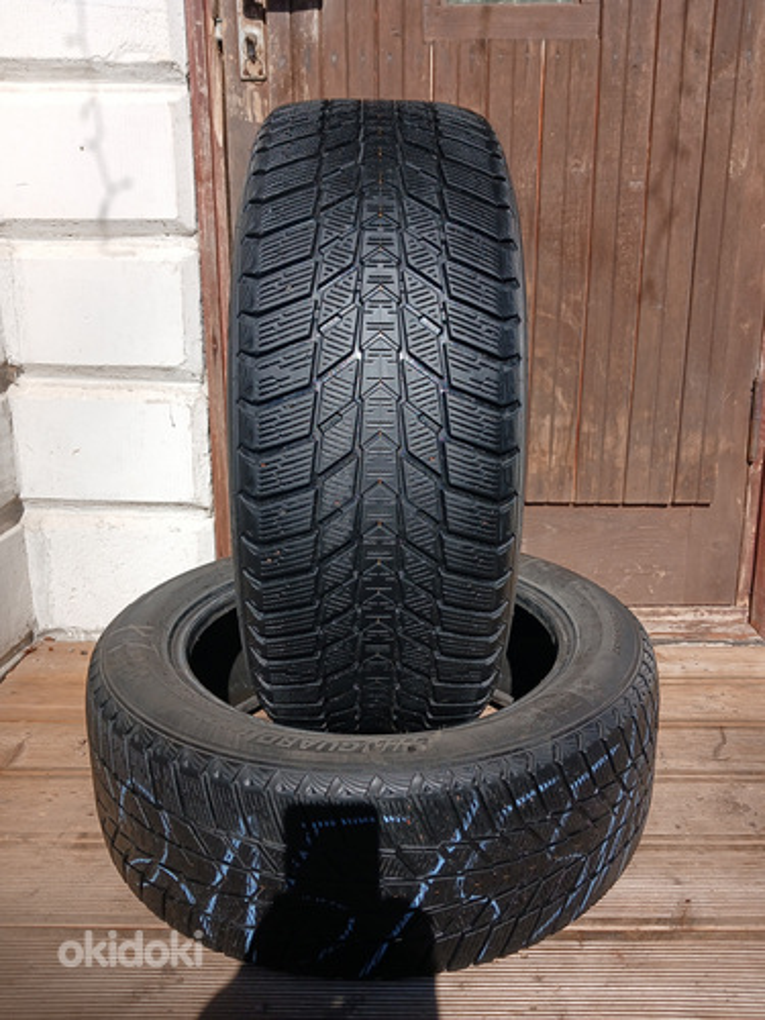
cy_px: 510
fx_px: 796
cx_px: 382
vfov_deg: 65.3
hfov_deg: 51.4
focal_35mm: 27
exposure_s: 1/455
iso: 20
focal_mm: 3.98
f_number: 1.8
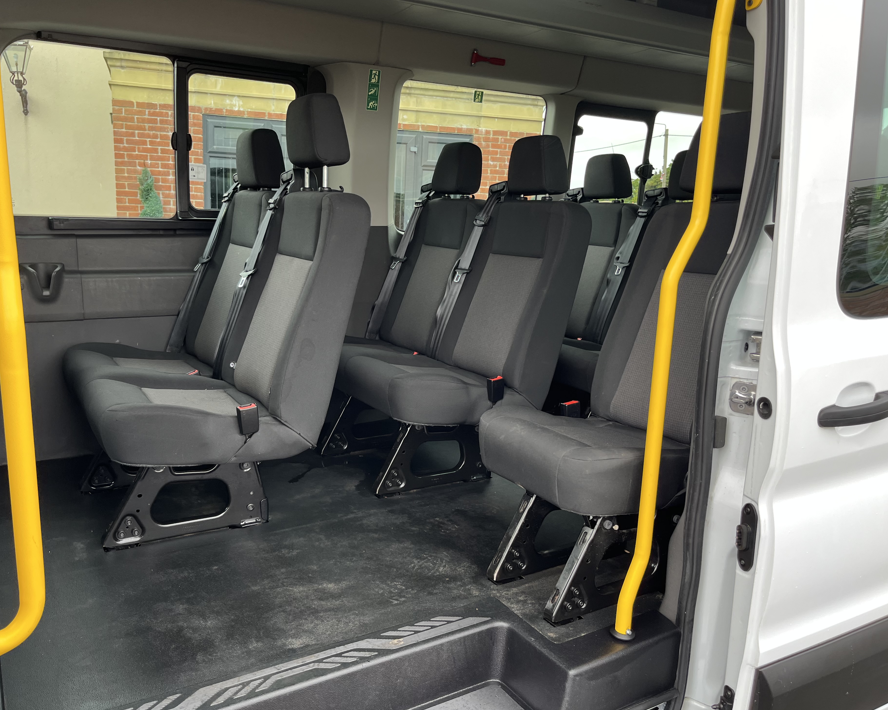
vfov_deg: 51.5
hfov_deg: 62.1
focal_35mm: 28
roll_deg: -3.1
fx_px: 736
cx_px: 405
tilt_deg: -10.0
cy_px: 354
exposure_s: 1/227
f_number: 1.6
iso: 40
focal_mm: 5.1
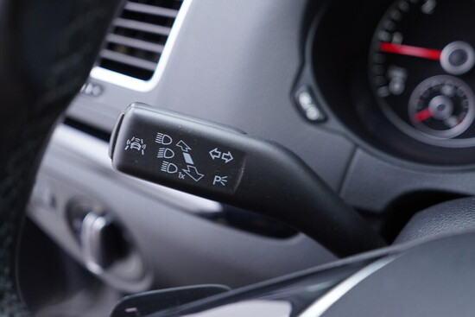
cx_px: 238
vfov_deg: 36.9
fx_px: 475
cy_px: 158
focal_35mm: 36
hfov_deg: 53.1
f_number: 2.8
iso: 320
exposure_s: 1/40
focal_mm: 24
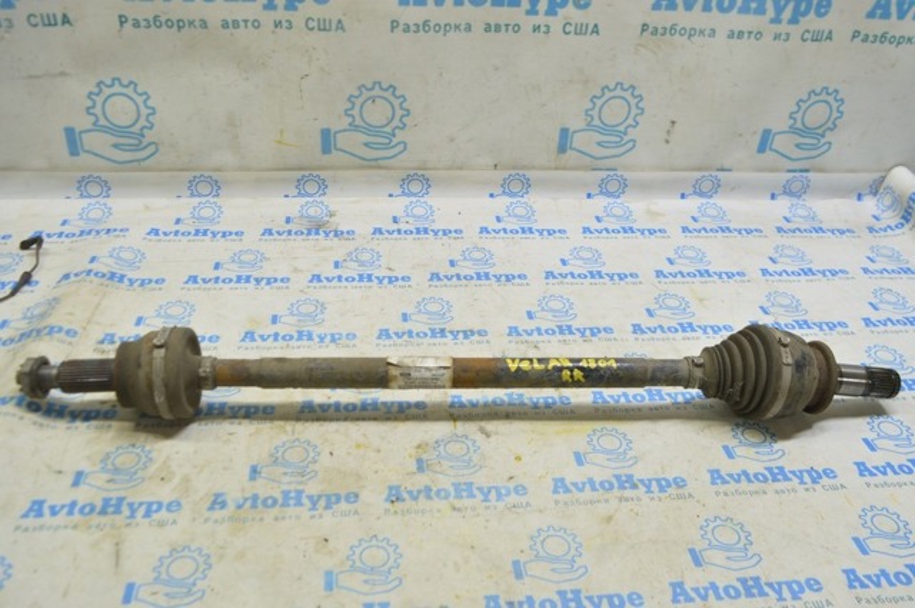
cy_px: 304
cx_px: 458
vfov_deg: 39.9
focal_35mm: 33
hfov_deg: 57.3
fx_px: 838
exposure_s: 1/20
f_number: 5.6
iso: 400
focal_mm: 22
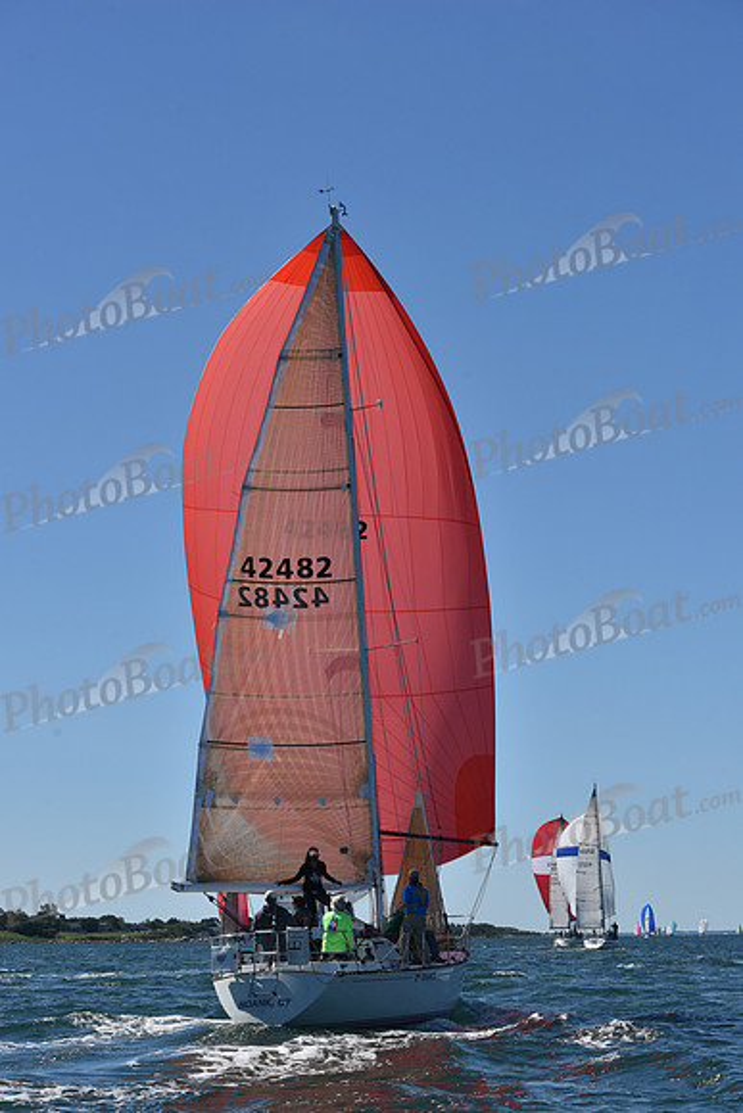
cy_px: 556
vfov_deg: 28.8
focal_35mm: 70
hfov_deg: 19.5
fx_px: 2166
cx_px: 372
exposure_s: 1/1250
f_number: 9
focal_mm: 70
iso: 250
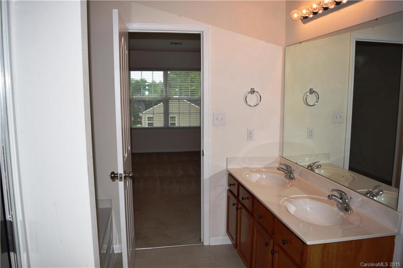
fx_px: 302
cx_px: 202
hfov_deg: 67.4
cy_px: 134
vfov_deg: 47.9
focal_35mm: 27
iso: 100
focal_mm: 18
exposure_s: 1/200
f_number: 3.5
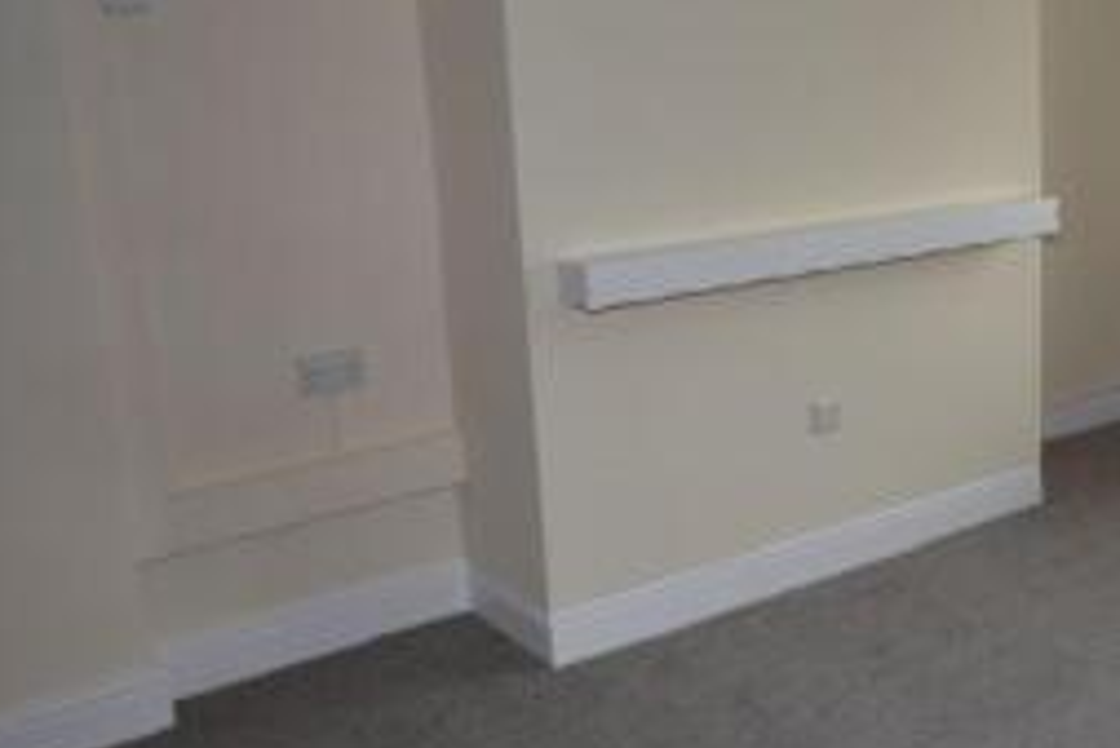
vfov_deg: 28.0
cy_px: 268
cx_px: 1009
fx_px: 1492
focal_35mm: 48
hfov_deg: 38.3
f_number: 5.6
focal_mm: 17
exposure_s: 1/60
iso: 320
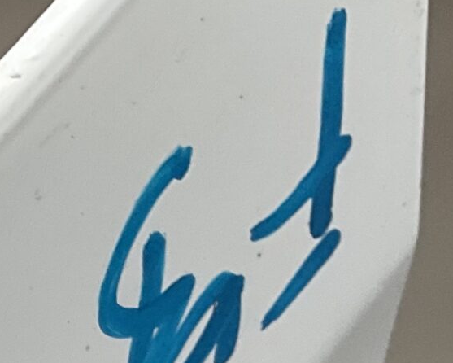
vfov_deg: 10.7
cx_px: -382
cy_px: 778
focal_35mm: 130
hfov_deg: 13.2
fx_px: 1744
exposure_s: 1/120
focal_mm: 3
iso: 40
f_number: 1.8
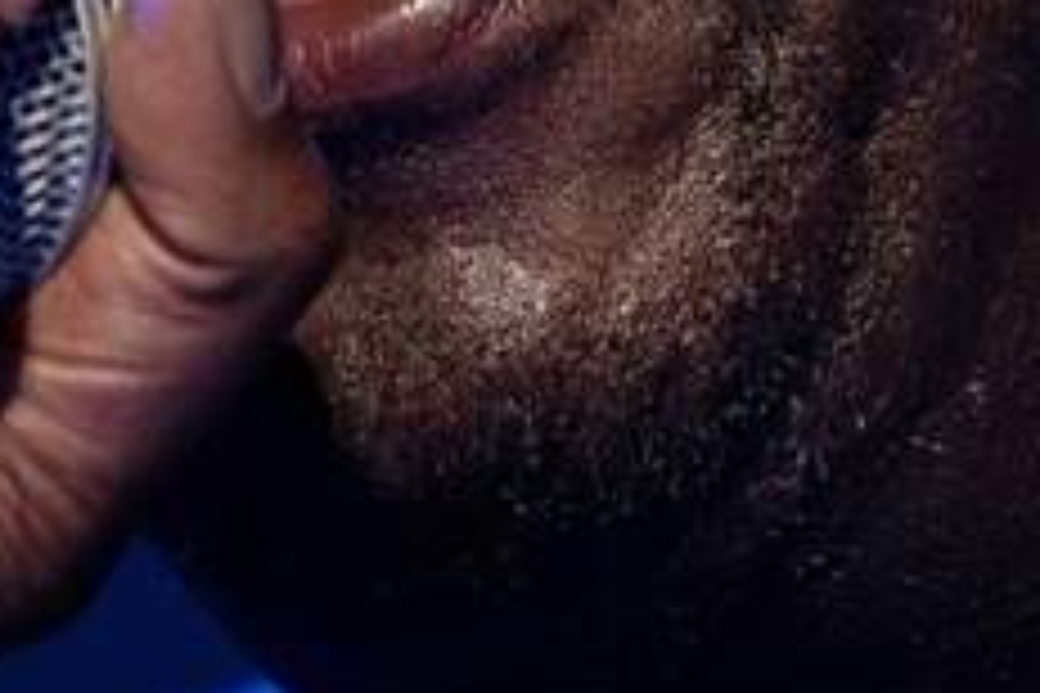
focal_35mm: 974
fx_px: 28124
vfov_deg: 1.4
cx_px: 581
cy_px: 356
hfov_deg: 2.1
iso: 1600
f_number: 2.8
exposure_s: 1/500
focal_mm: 125
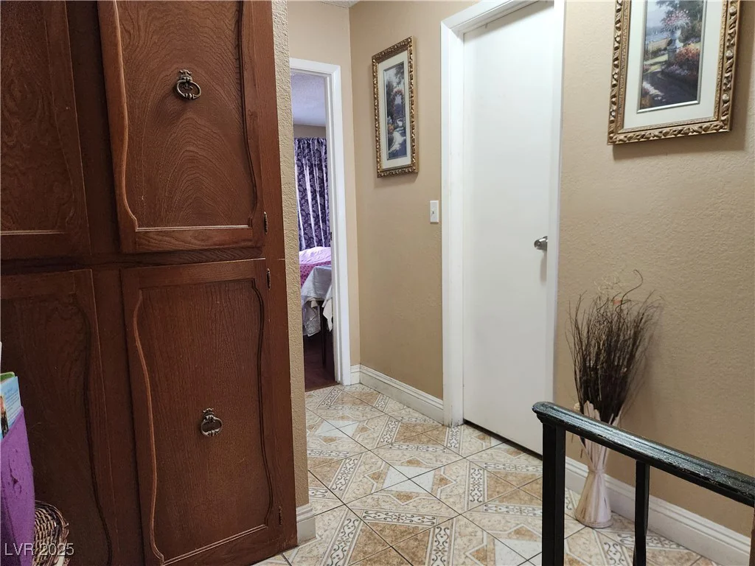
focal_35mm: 23
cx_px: 378
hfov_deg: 73.9
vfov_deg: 58.9
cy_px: 283
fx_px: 502
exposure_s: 1/120
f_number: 1.8
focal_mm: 5.4
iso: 800
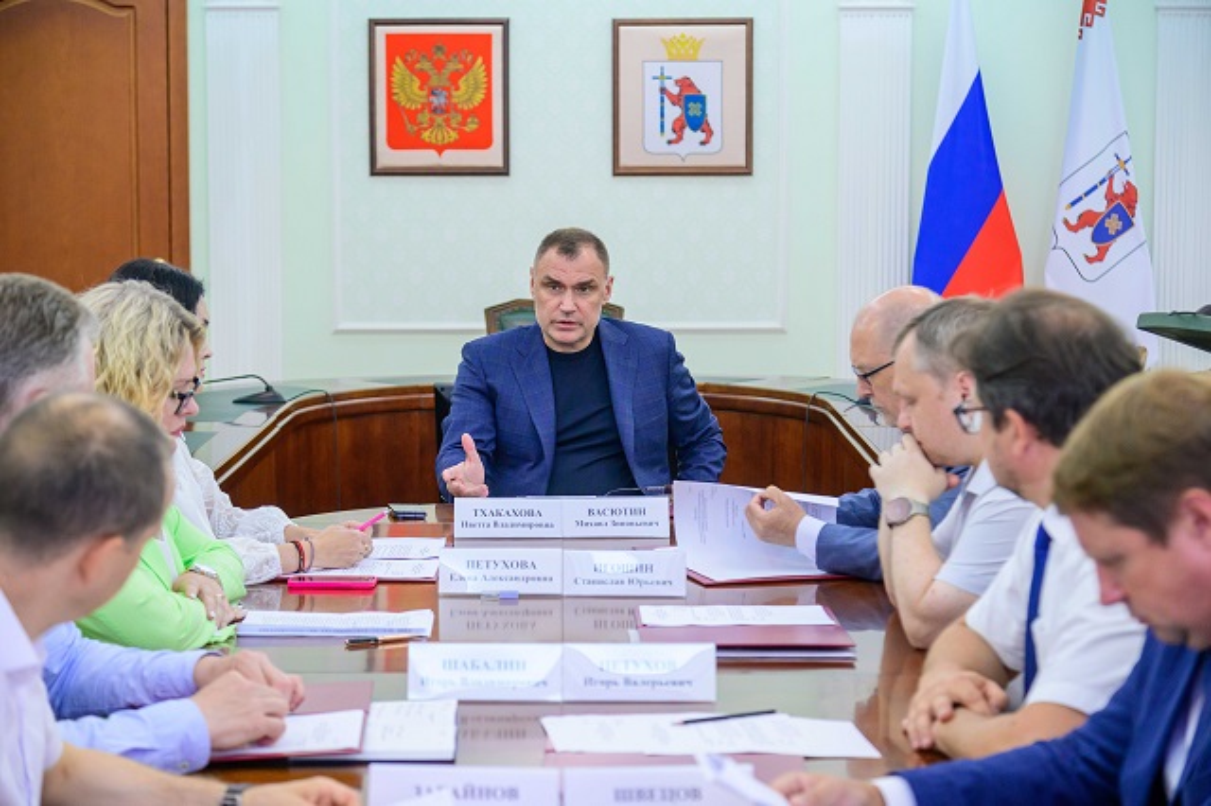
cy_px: 403
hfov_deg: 24.8
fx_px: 2757
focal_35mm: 82
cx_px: 606
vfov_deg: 16.6
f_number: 4.5
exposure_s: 1/125
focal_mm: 82
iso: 2500
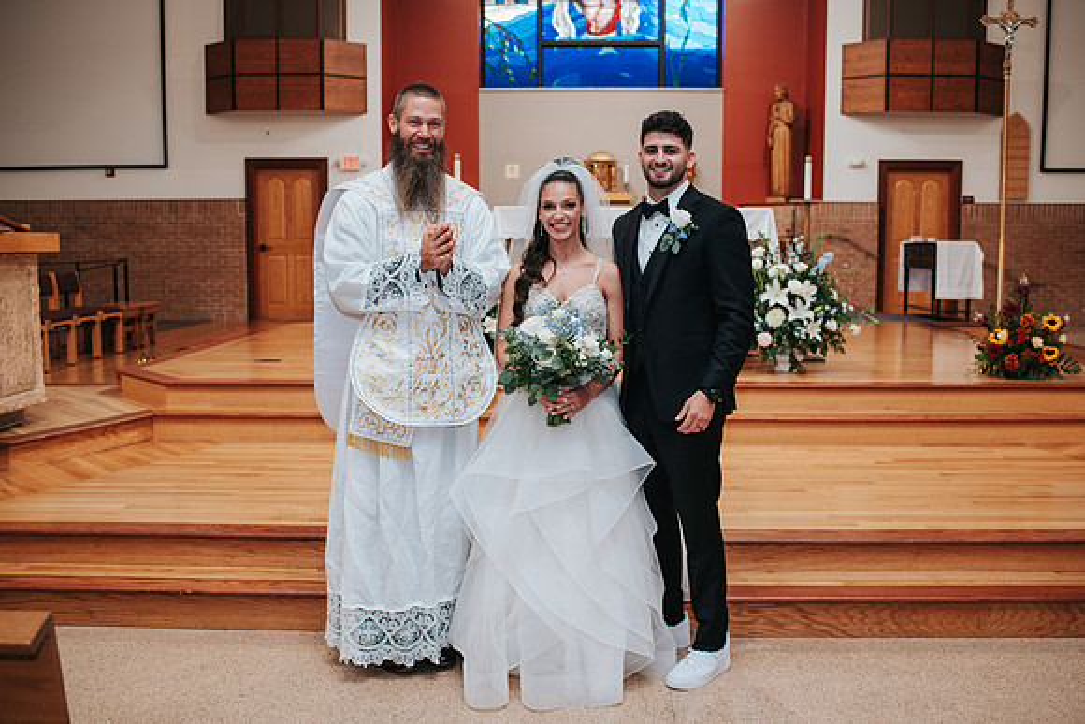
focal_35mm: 36
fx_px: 1078
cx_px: 554
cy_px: 362
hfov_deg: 53.4
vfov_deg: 37.1
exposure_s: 1/125
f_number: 2.8
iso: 560
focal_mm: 35
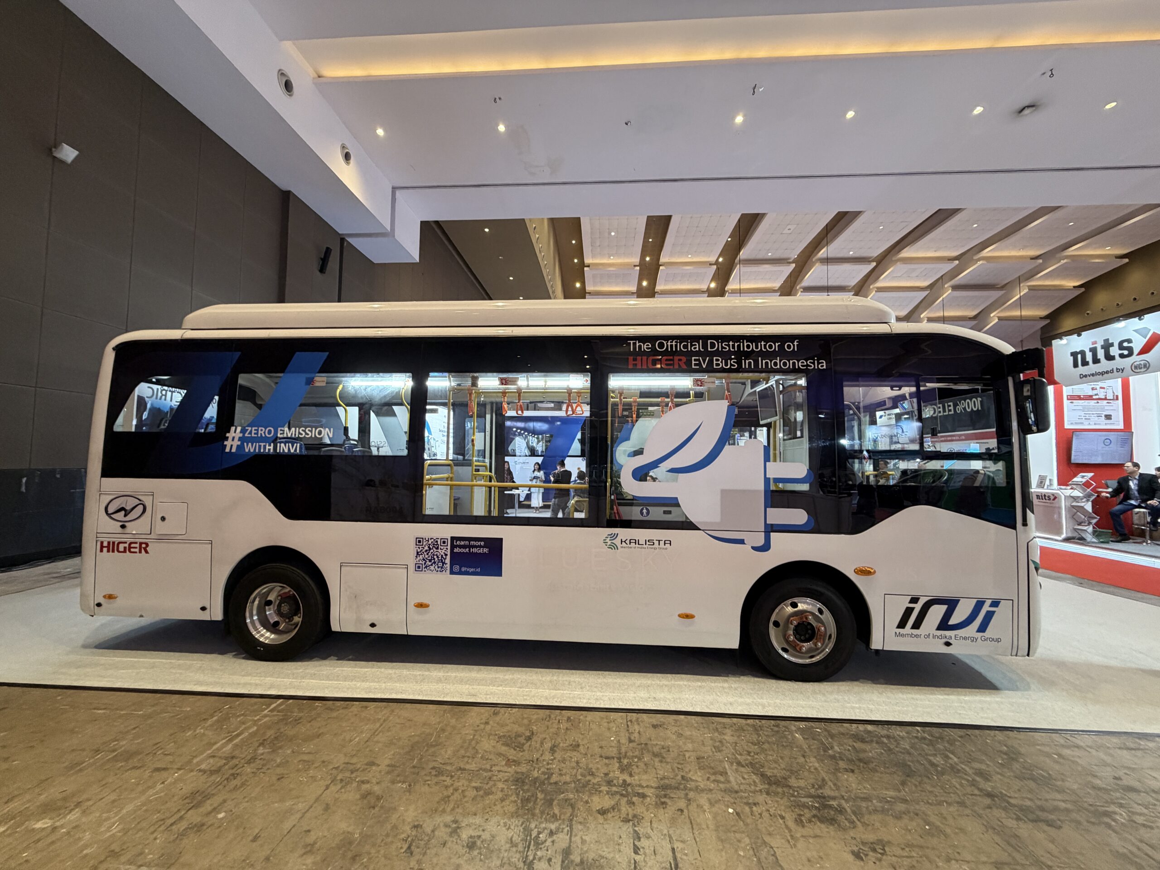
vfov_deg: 85.7
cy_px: 435
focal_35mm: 14
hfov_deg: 102.1
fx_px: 469
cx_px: 580
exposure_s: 1/50
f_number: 2.2
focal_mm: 2.22
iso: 320
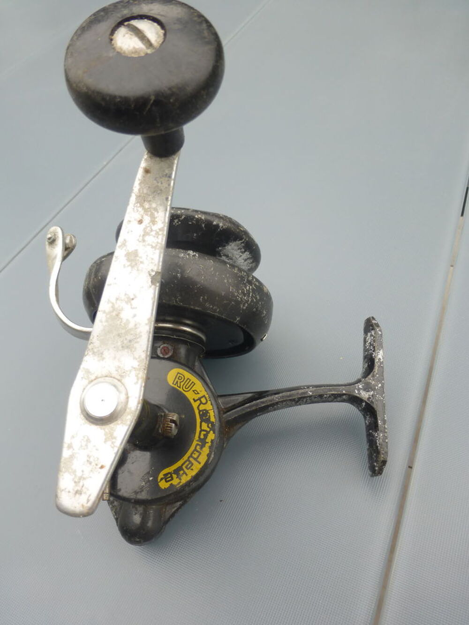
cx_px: 234
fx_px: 433
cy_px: 312
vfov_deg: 71.6
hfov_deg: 56.8
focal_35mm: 24
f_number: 3.3
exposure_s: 1/200
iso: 100
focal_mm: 4.3
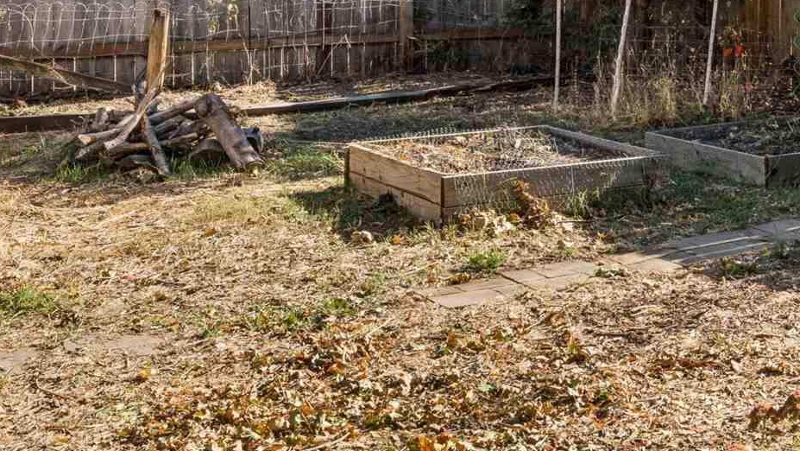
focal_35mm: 59
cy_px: -34
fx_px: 1259
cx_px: 759
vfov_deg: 19.5
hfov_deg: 32.9
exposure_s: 1/160
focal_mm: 17.1
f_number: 13
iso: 400
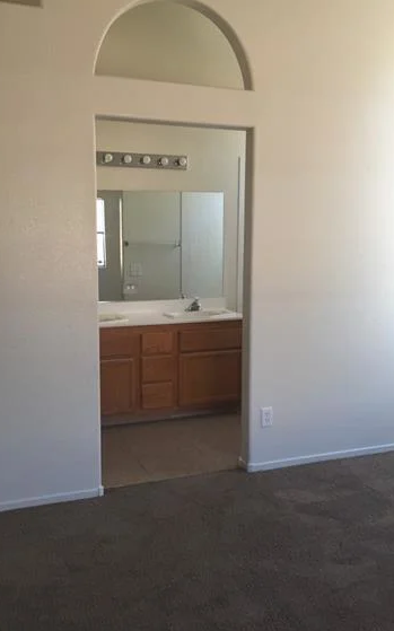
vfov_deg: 58.2
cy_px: 321
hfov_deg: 38.3
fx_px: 567
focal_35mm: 33
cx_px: 184
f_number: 2.2
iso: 50
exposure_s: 1/120
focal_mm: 4.15
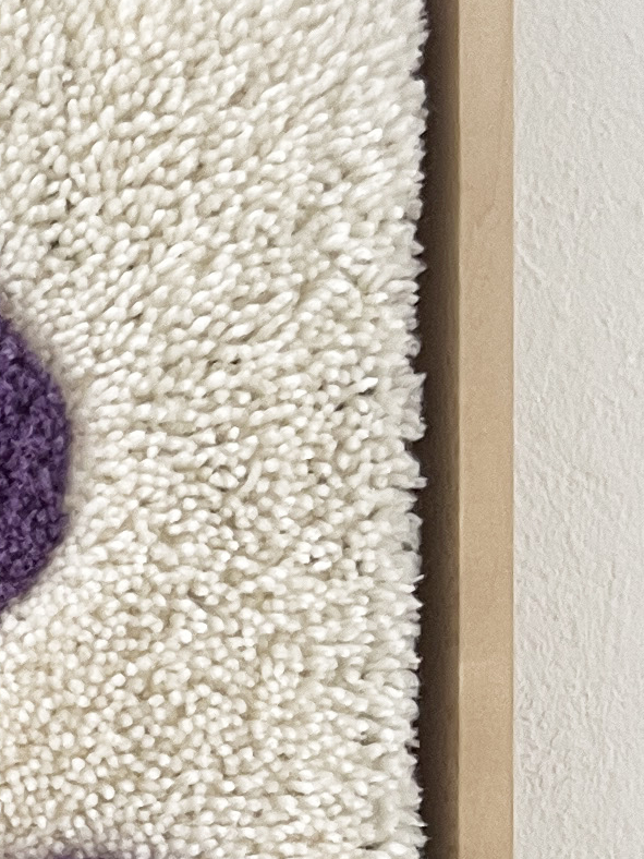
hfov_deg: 10.1
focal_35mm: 133
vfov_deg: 14.4
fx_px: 3299
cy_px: 1000
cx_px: -722
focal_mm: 5.7
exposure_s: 1/60
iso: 160
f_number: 1.5
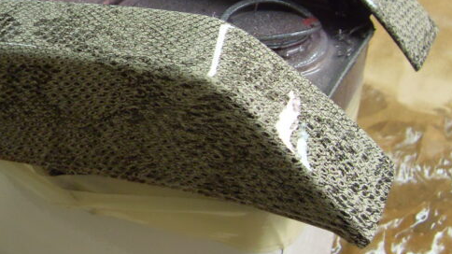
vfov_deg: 19.0
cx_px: 163
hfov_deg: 33.1
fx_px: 755
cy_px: 82
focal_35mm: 63
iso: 200
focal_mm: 6.3
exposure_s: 1/45
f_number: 2.8
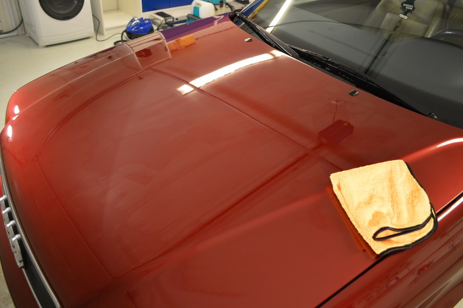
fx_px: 347
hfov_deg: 67.4
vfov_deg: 47.9
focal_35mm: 27
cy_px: 154
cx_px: 232
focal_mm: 18
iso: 400
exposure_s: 1/40
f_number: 3.5
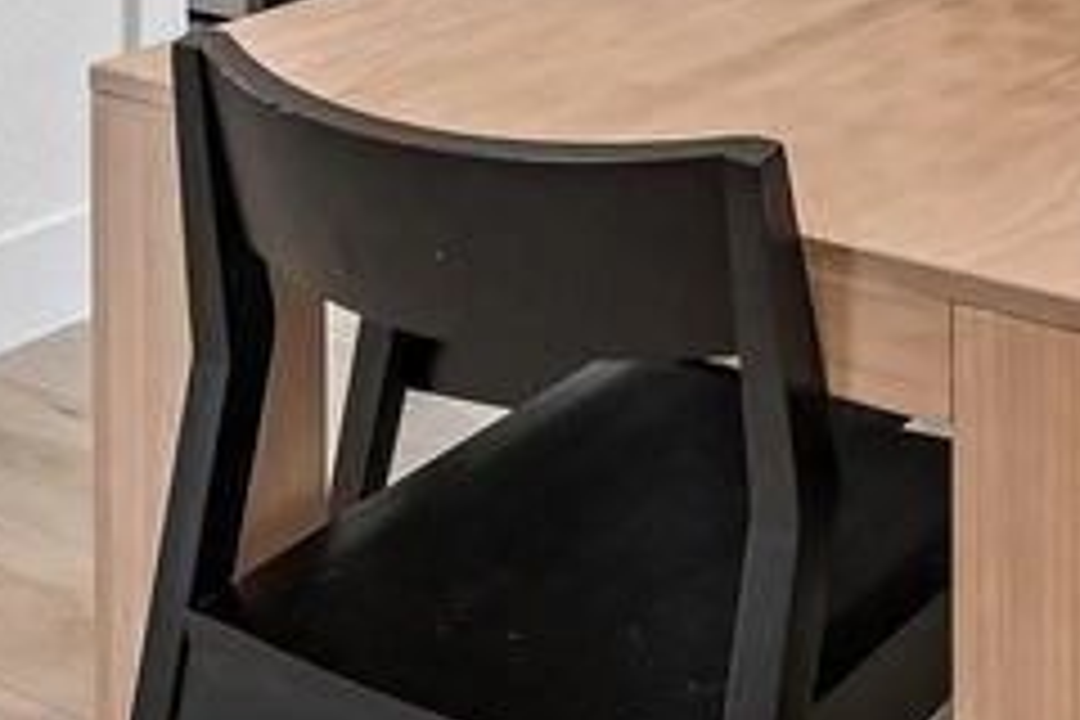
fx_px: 2494
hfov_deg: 23.8
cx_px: 976
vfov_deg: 13.9
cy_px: -713
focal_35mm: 83
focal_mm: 19.5
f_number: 8
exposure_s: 1/25
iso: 400
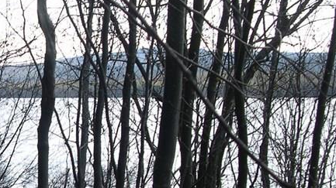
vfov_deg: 12.3
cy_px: 127
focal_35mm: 98
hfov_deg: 20.9
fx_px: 873
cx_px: -20
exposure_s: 1/115
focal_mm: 8
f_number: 7.6
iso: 100
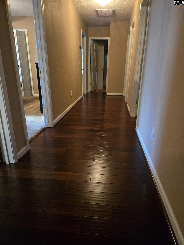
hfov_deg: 58.9
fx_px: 163
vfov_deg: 73.9
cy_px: 122
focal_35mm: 23
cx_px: 92
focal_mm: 5.4
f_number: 1.8
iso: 2000
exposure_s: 1/60
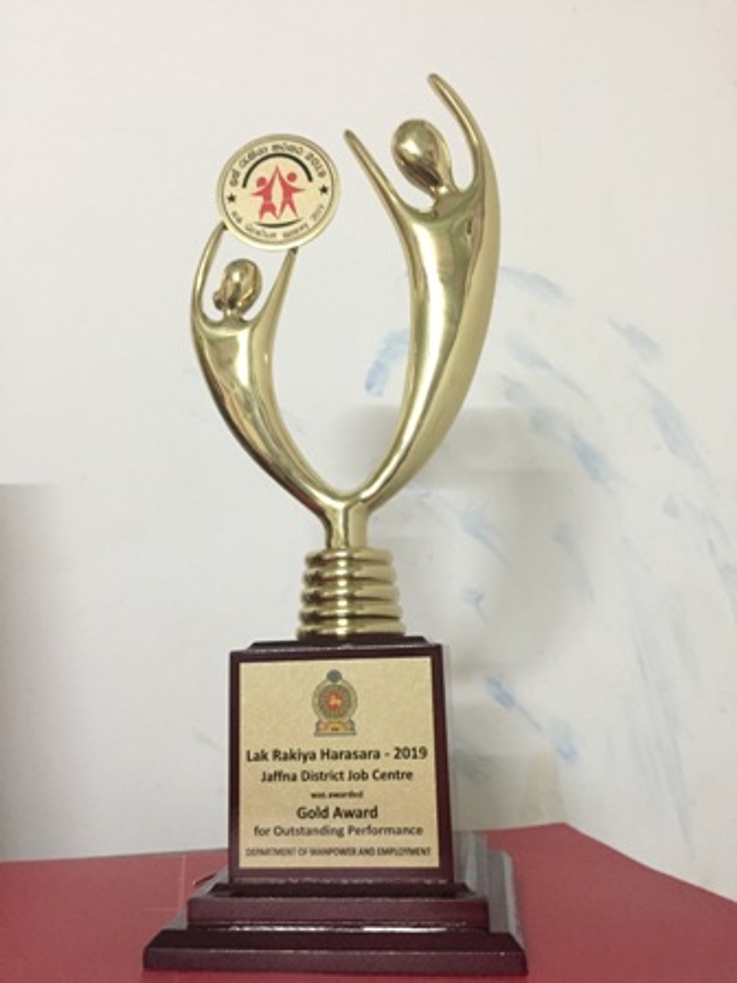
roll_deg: +0.2
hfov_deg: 48.2
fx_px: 823
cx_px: 368
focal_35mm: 29
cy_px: 492
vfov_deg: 61.7
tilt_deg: +10.8
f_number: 2.2
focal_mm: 4.15
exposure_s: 1/17
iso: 640
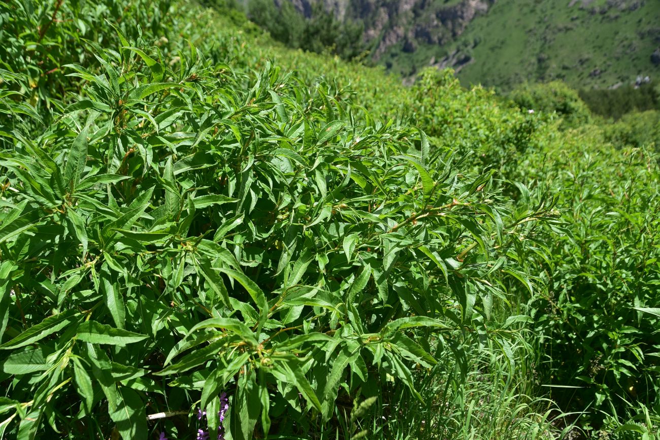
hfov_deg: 39.6
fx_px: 917
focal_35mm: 50
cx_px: 330
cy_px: 220
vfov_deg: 27.0
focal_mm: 50
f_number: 4.5
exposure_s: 1/500
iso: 100
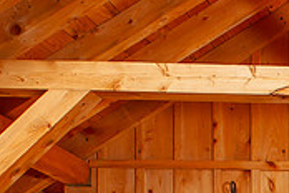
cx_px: 530
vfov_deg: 11.4
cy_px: 373
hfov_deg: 15.8
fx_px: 875
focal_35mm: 109
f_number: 6.3
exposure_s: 1/160
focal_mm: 24
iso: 500
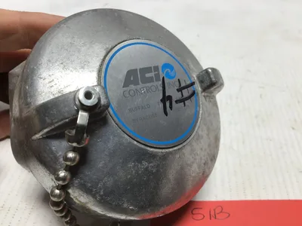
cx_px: 151
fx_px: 270
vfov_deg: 45.4
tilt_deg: -42.2
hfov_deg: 58.4
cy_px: 113
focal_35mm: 31
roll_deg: -3.5
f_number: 2.4
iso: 32
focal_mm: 3.3
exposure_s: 1/120
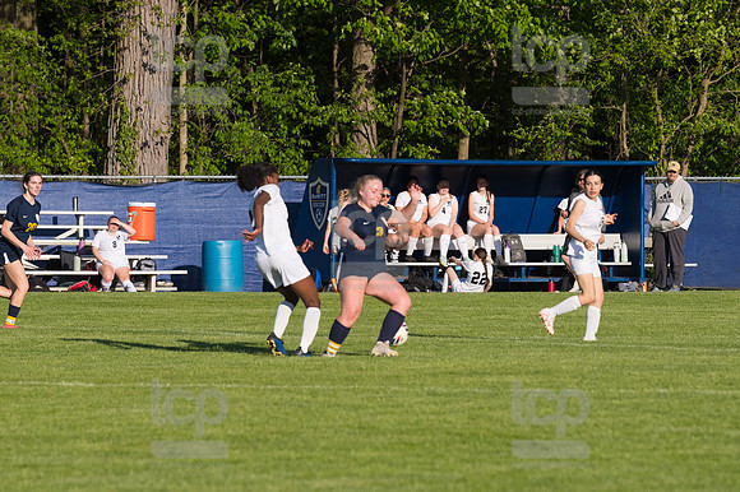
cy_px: 246
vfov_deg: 4.6
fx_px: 6163
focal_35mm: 300
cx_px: 370
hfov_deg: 6.9
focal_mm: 200
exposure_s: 1/1600
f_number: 5.6
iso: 250
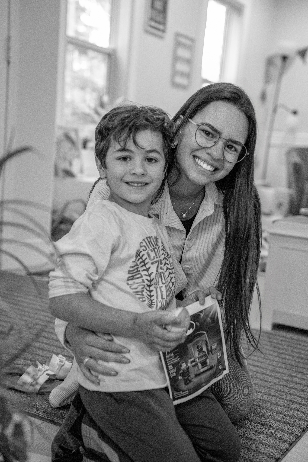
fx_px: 629
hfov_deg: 27.5
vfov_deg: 40.3
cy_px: 231
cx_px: 154
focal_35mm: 49
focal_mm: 49
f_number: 2.8
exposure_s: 1/160
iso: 2000
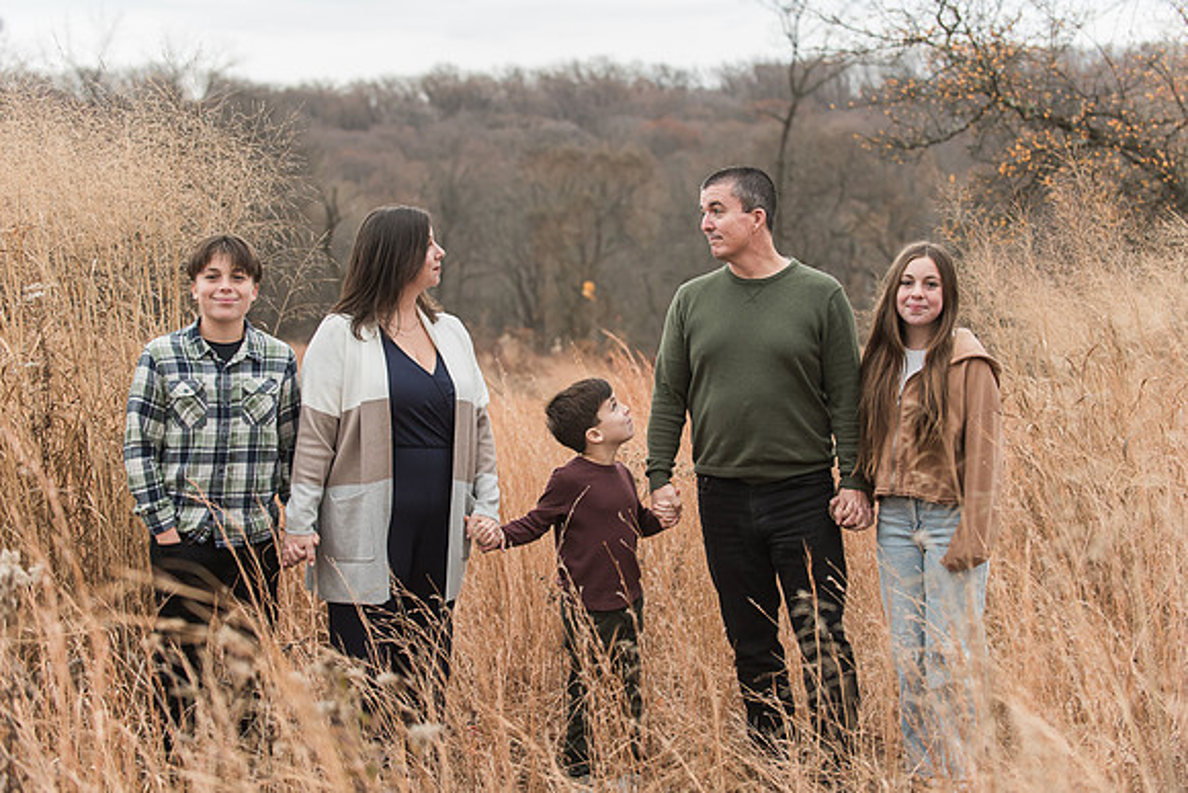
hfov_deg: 28.3
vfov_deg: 19.1
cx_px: 596
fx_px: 2353
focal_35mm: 71
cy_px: 395
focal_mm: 70
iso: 800
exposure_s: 1/320
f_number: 4
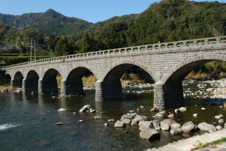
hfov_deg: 53.1
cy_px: 76
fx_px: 226
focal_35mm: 36
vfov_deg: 36.9
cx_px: 113
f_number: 9
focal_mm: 24
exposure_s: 1/320
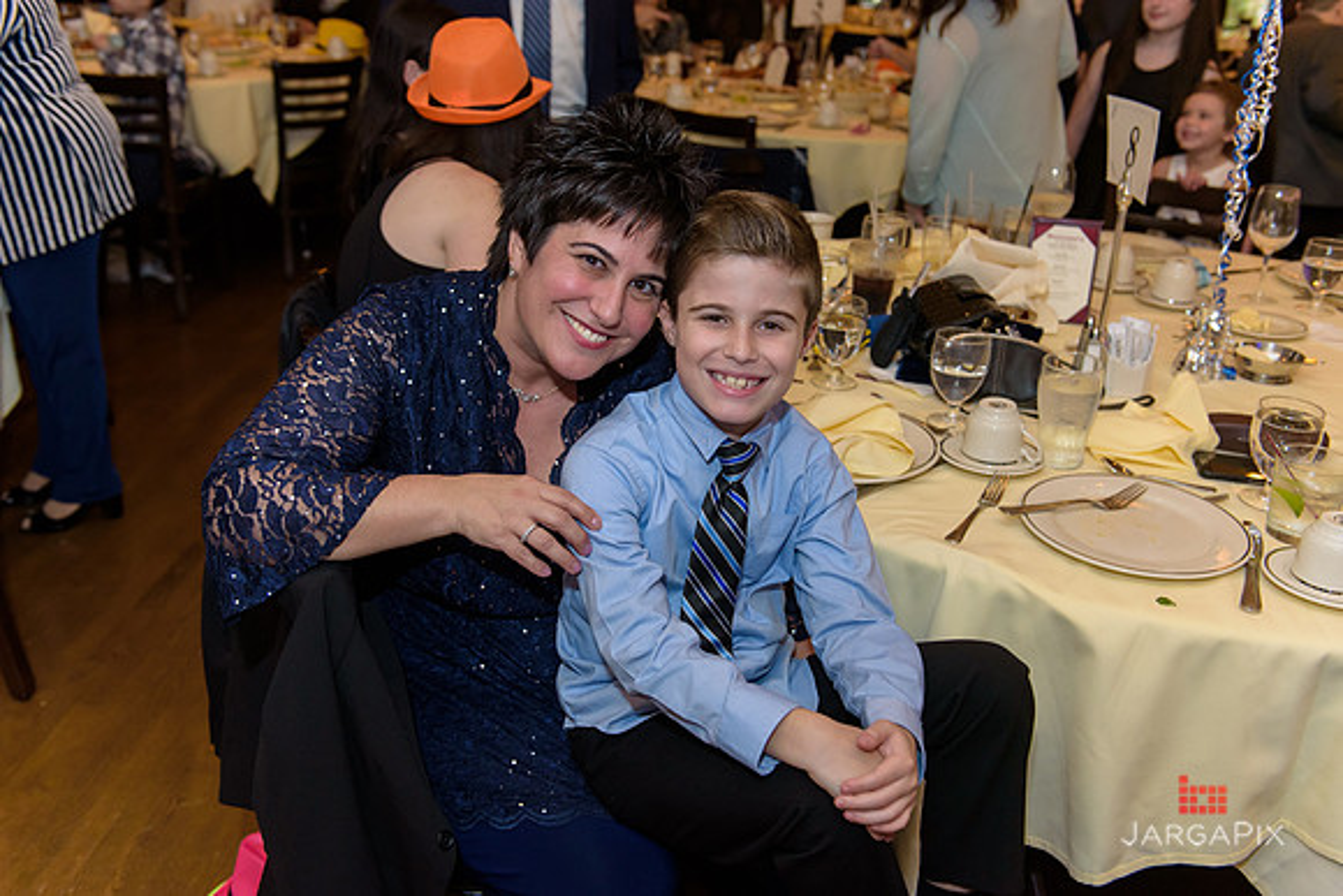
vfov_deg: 37.9
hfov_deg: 54.4
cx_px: 672
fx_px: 1306
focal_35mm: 35
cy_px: 448
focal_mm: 35
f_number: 3.2
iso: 1600
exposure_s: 1/125
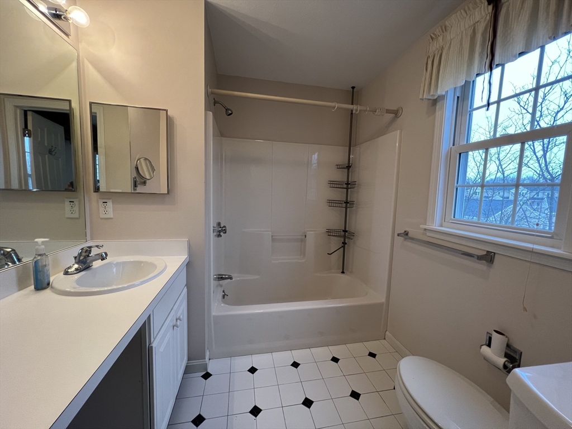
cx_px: 286
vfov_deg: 89.9
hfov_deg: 106.2
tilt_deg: -5.9
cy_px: 214
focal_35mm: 13
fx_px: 215
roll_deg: -2.3
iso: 160
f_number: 1.8
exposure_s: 1/60
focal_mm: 1.57
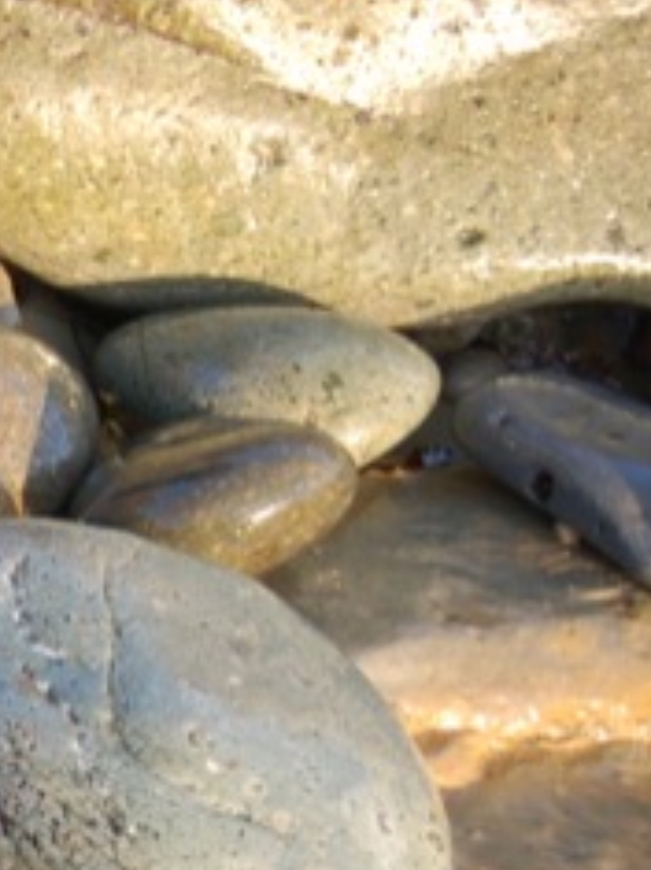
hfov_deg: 9.5
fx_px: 3740
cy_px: 546
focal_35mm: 149
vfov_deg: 13.2
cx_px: -525
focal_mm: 38
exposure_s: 1/80
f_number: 5
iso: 200
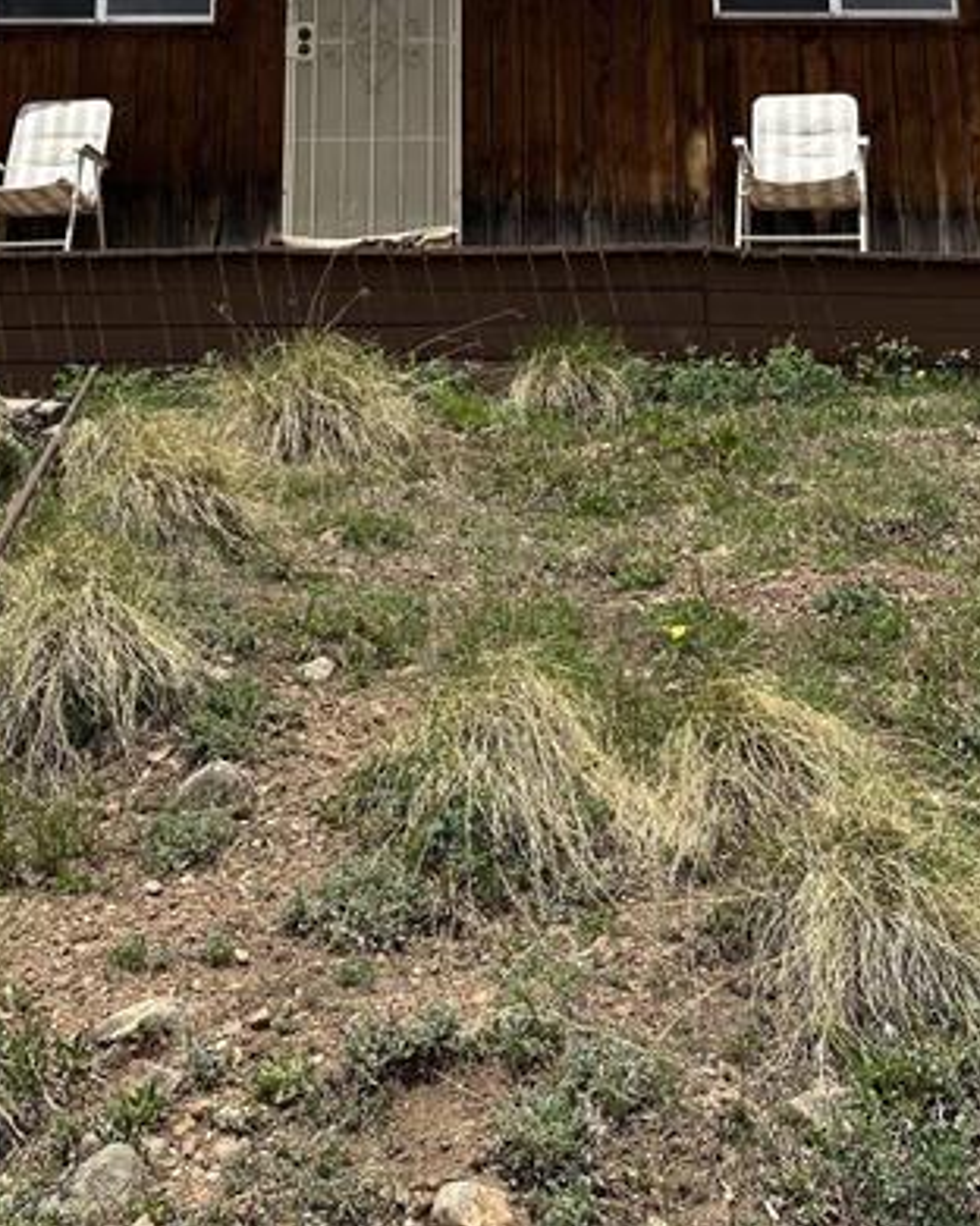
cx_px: 408
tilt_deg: +15.2
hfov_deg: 30.2
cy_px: 44
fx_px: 1813
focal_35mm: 50
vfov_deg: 34.5
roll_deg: -0.9
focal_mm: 5.1
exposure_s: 1/6897
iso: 50
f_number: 1.6
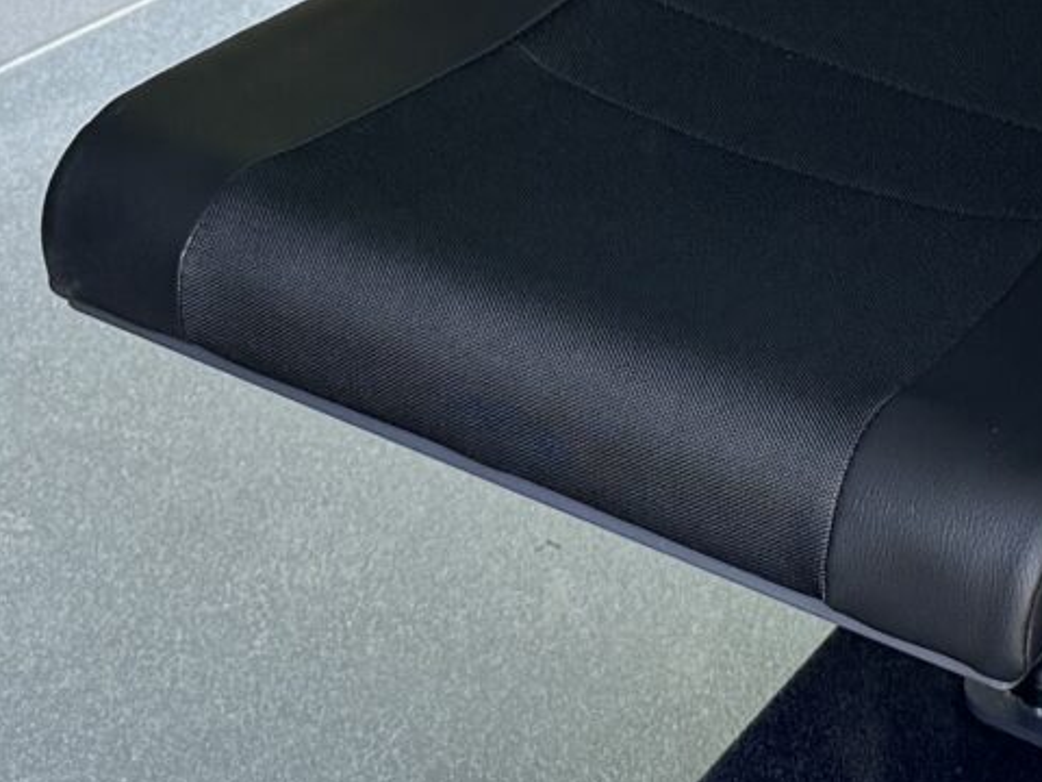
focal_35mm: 128
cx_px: 378
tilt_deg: -20.3
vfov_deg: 10.9
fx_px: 3853
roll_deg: -0.8
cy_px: -595
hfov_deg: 15.4
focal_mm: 6.76
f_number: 1.78
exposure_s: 1/121
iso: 125
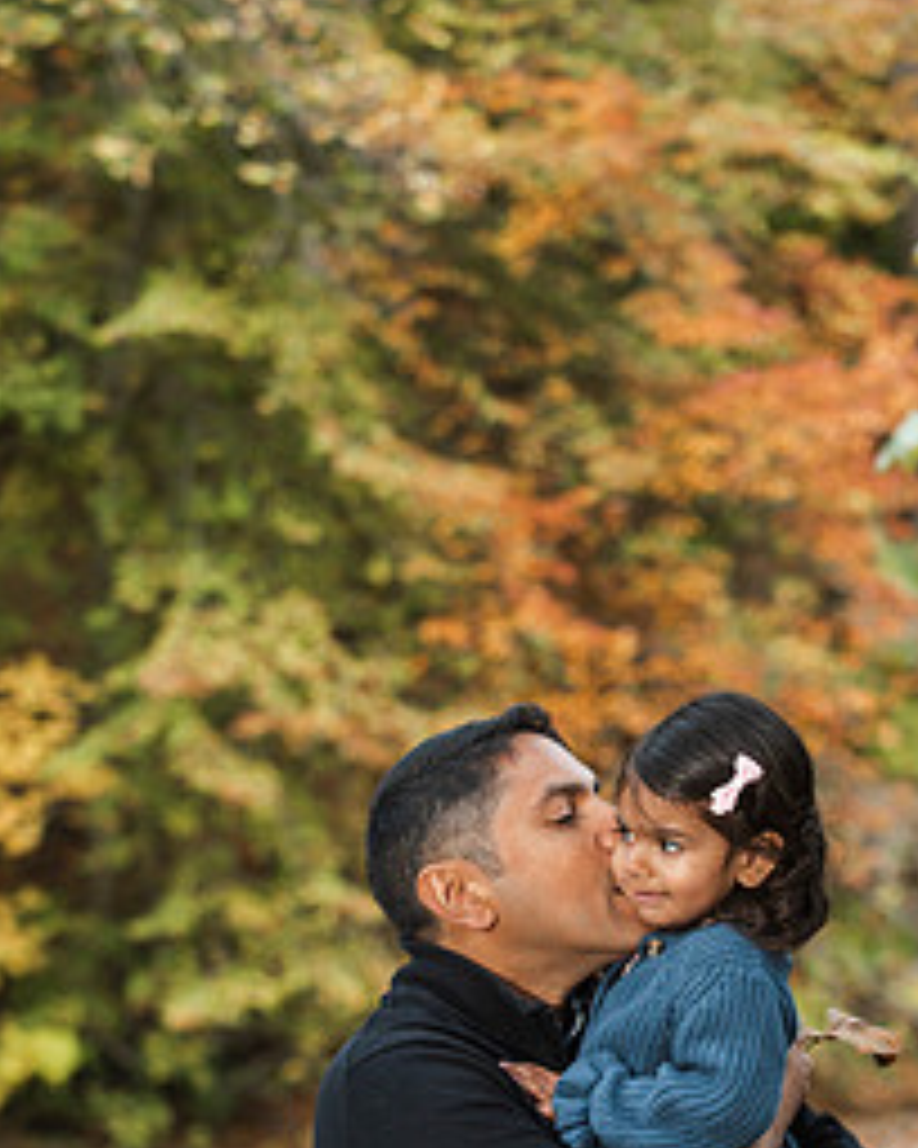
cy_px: 918
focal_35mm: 129
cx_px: 670
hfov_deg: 11.9
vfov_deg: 14.8
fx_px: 4381
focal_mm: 78
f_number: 4
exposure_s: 1/125
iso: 1250
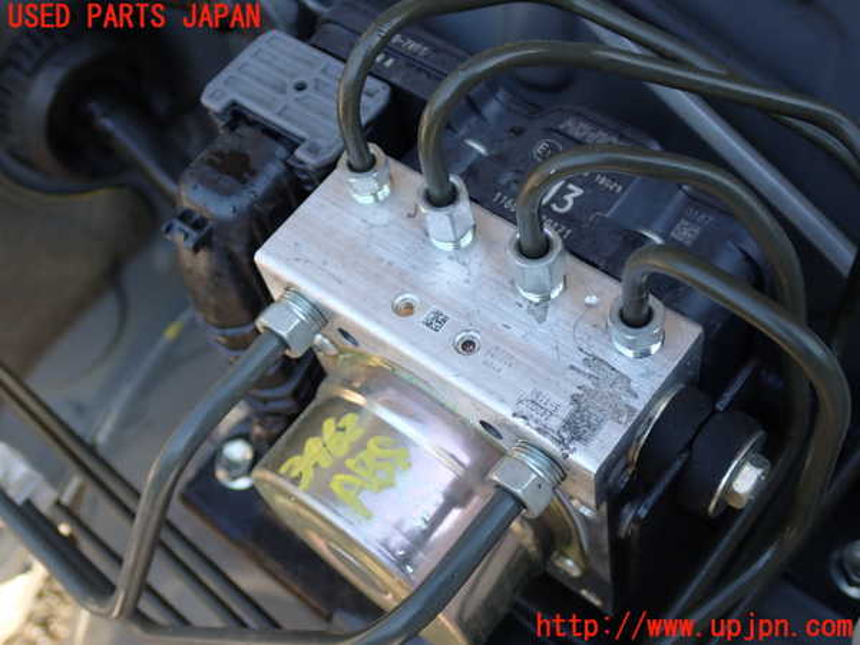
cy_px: 322
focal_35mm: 44
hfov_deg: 42.9
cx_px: 430
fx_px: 1093
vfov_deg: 32.9
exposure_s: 1/100
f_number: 2.9
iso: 100
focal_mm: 7.84
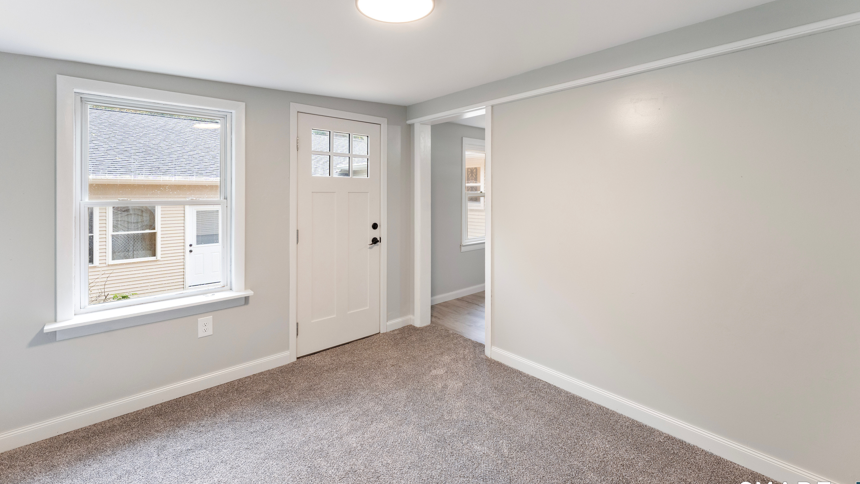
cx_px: 430
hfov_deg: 103.0
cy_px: 211
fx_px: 342
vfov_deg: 70.2
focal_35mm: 15
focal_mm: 14
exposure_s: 1/6
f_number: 8
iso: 800
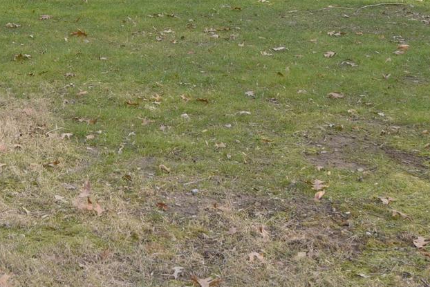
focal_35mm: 102
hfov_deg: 19.5
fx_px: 1219
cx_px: 9
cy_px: -159
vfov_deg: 12.7
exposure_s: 1/200
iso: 400
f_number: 8
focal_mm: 31
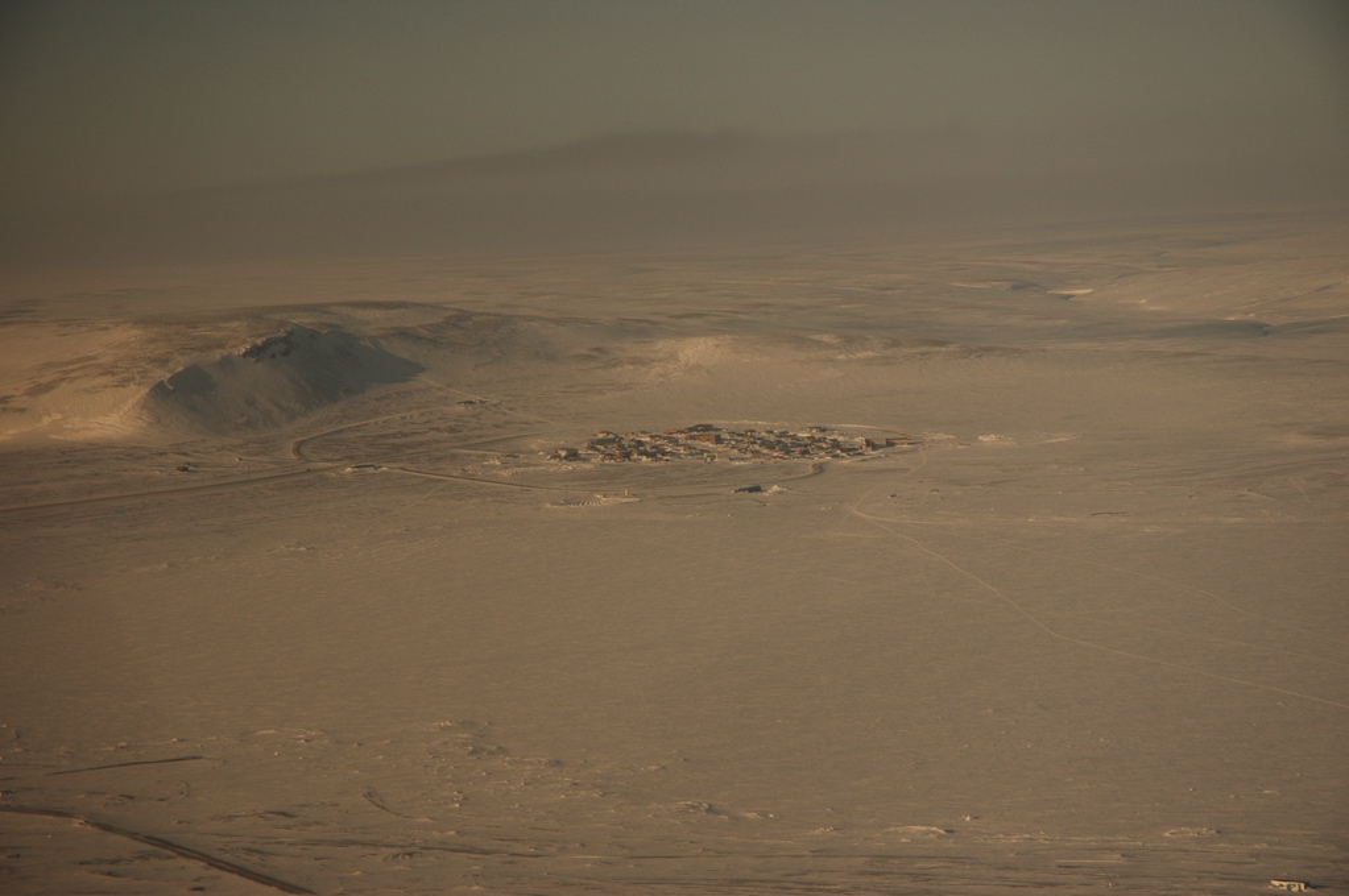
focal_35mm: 105
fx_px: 3931
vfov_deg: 13.0
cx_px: 674
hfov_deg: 19.5
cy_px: 448
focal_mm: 70
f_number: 6.3
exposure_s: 1/160
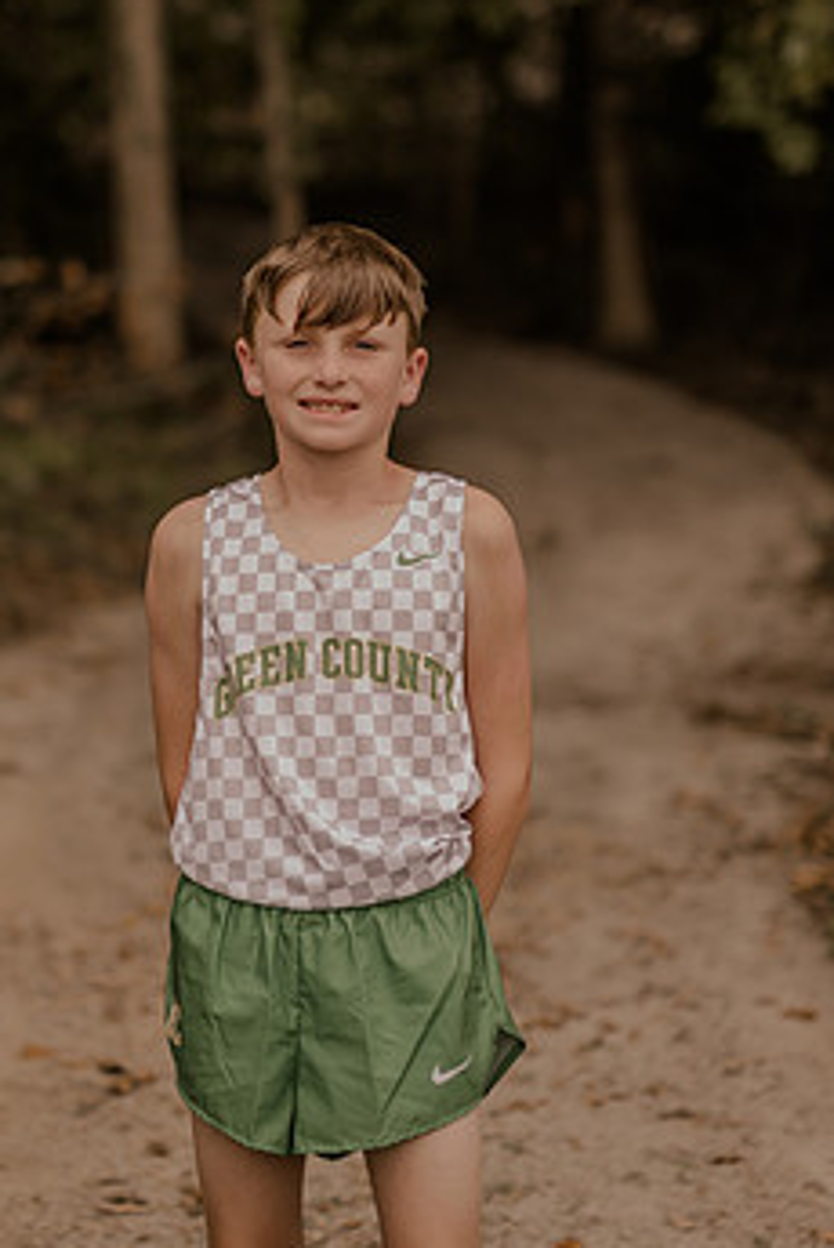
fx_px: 3398
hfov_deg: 14.0
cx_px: 370
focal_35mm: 98
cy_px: 562
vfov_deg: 20.8
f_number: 1.4
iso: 64
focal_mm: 50
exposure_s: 1/1000
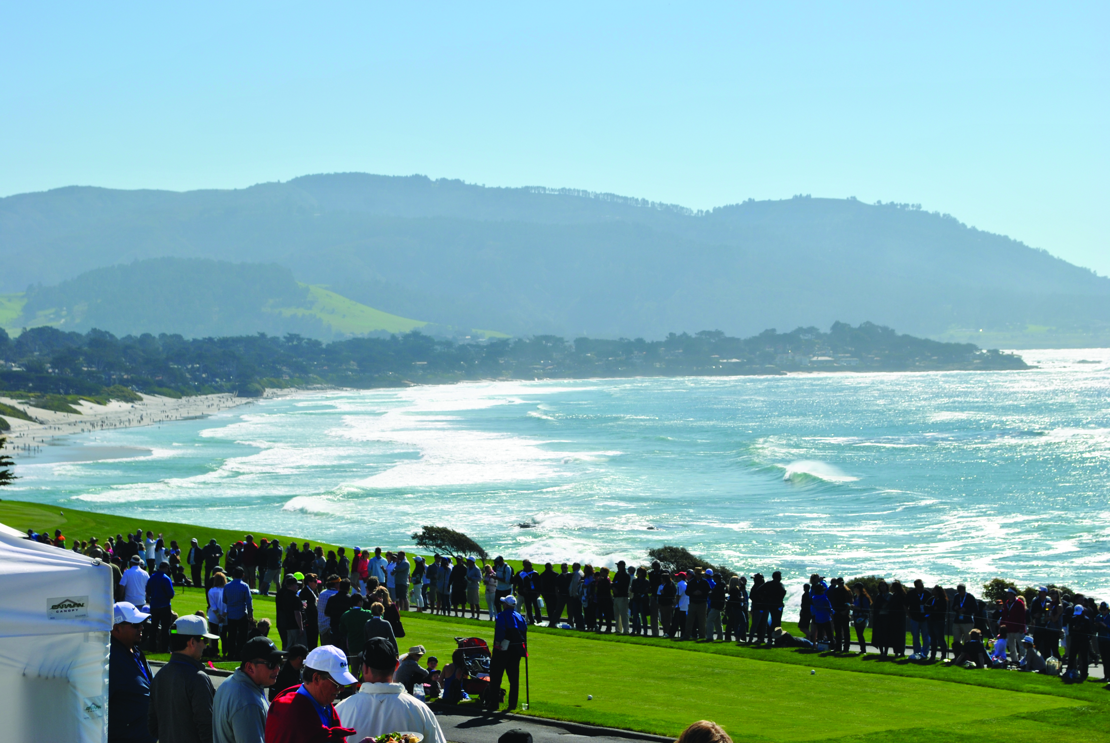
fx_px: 2547
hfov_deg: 24.6
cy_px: 372
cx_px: 555
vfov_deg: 16.6
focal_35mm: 82
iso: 100
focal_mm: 55
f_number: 10
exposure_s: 1/400
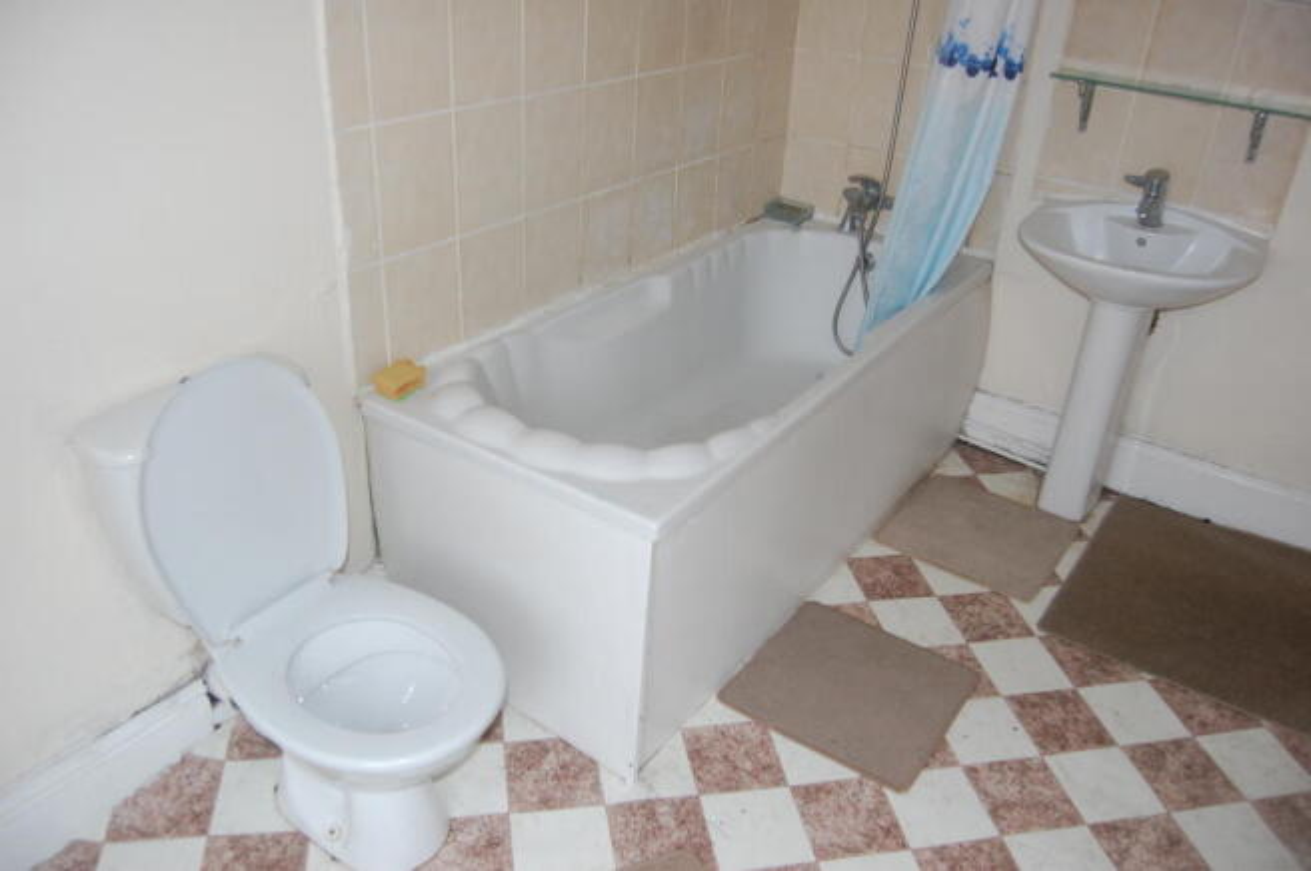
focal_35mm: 27
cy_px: 436
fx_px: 982
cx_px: 656
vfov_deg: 47.8
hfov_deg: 67.4
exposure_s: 1/60
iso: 400
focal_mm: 18
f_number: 3.5
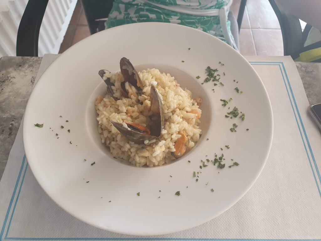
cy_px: 120
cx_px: 160
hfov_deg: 67.3
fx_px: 241
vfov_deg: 53.1
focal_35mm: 26
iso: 160
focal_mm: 4.32
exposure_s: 1/100
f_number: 2.4
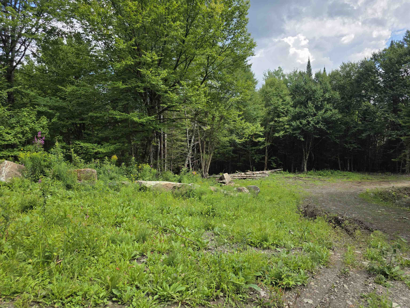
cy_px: 154
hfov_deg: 73.9
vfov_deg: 58.9
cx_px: 205
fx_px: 272
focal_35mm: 23
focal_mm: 6.3
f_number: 1.7
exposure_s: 1/3891
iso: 80
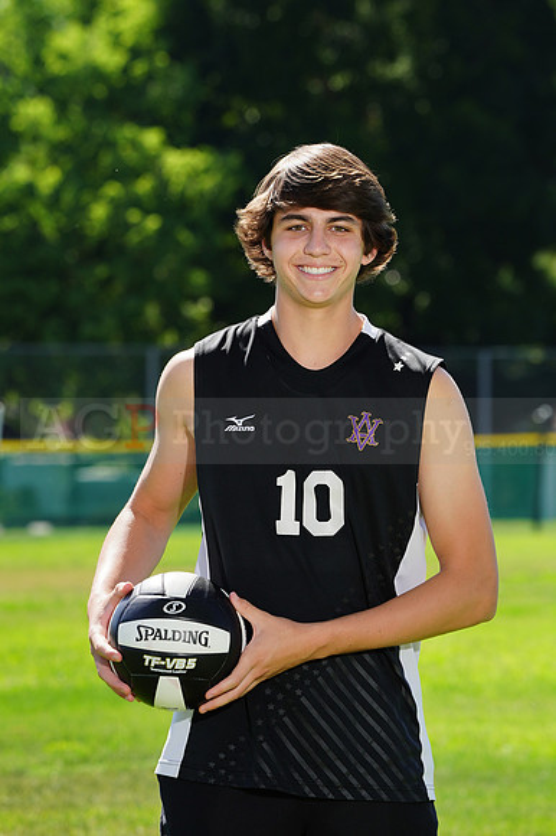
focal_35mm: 279
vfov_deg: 7.4
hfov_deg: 4.9
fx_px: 6471
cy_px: 418
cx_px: 278
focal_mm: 279
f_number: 11
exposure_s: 1/200
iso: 200
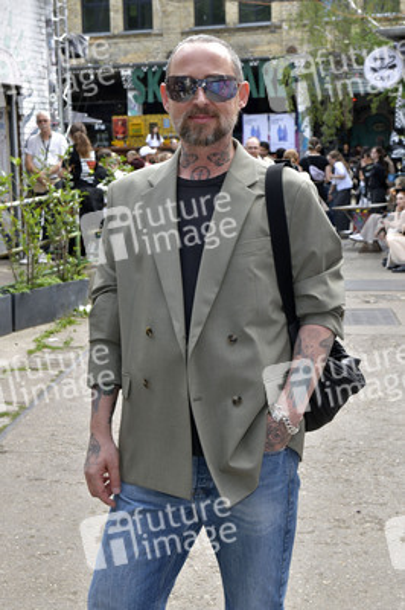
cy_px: 305
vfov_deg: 30.5
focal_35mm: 66
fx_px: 1116
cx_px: 202
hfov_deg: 20.6
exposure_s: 1/250
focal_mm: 55
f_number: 10
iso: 800
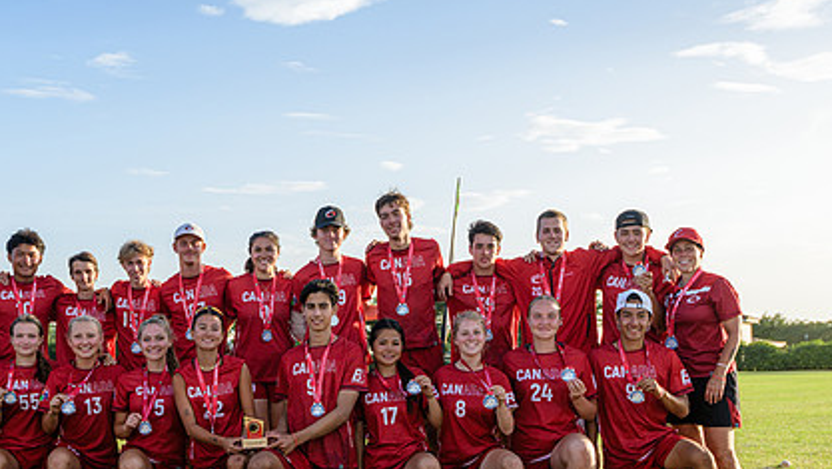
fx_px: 1126
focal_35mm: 51
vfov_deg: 23.2
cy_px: 374
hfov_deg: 40.1
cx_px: 285
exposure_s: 1/800
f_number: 5.6
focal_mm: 35
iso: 500
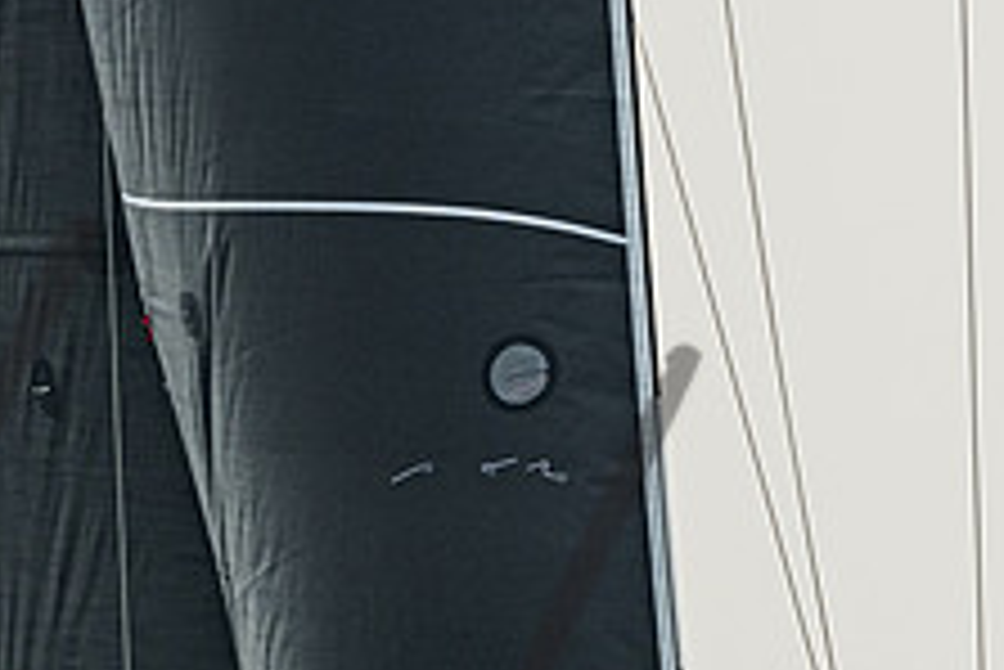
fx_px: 39794
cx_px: 417
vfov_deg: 1.0
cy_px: 593
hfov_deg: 1.4
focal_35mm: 1426
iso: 640
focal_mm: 400
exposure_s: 1/1600
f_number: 10
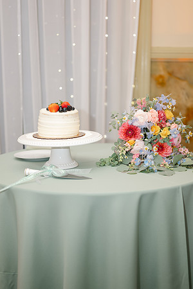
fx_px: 402
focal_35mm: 50
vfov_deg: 39.6
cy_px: 144
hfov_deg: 27.0
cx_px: 96
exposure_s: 1/100
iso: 320
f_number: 1.8
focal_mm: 50
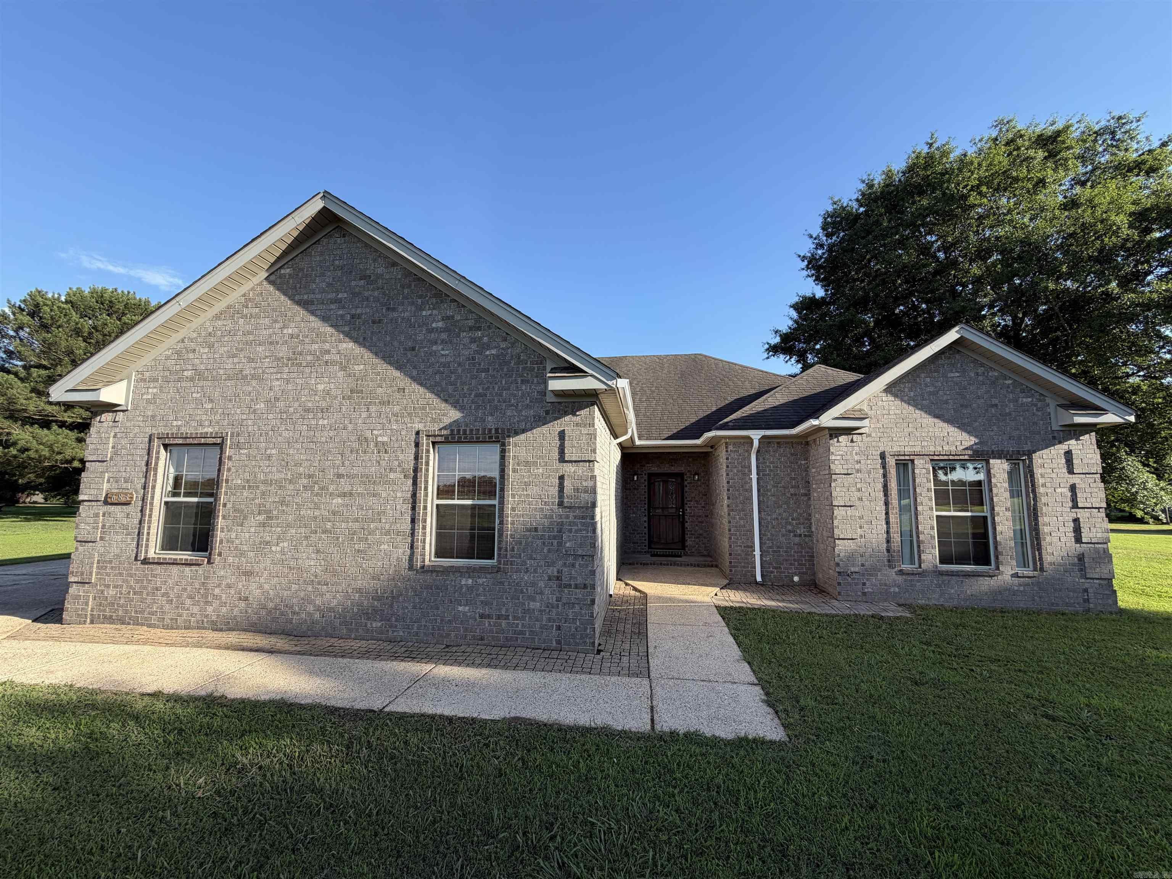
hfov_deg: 102.1
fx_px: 474
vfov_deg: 85.7
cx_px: 586
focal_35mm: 14
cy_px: 440
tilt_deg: +6.6
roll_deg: -0.4
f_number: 2.2
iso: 40
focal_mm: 2.22
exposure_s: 1/596
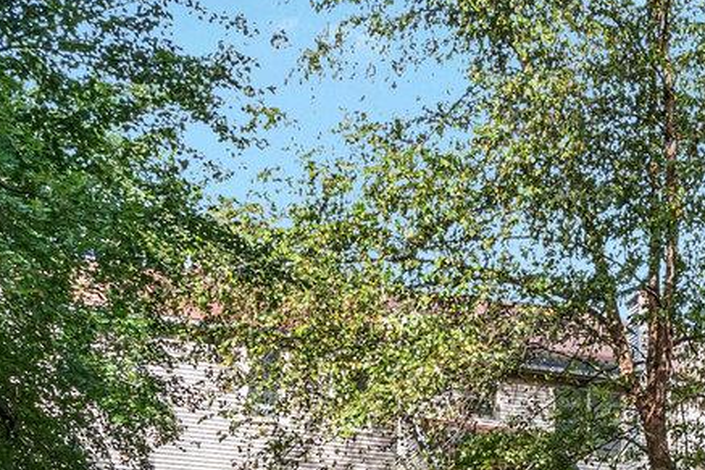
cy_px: 694
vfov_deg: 16.6
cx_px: 903
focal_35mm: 75
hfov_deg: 23.9
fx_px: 1468
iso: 1250
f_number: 8
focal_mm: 16
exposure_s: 1/320
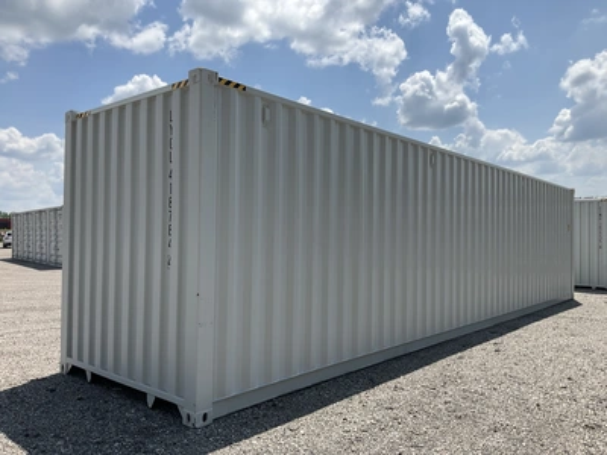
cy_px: 228
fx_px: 509
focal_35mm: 29
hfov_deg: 61.7
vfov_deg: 48.2
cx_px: 304
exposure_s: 1/2538
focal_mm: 3
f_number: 1.8
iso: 25
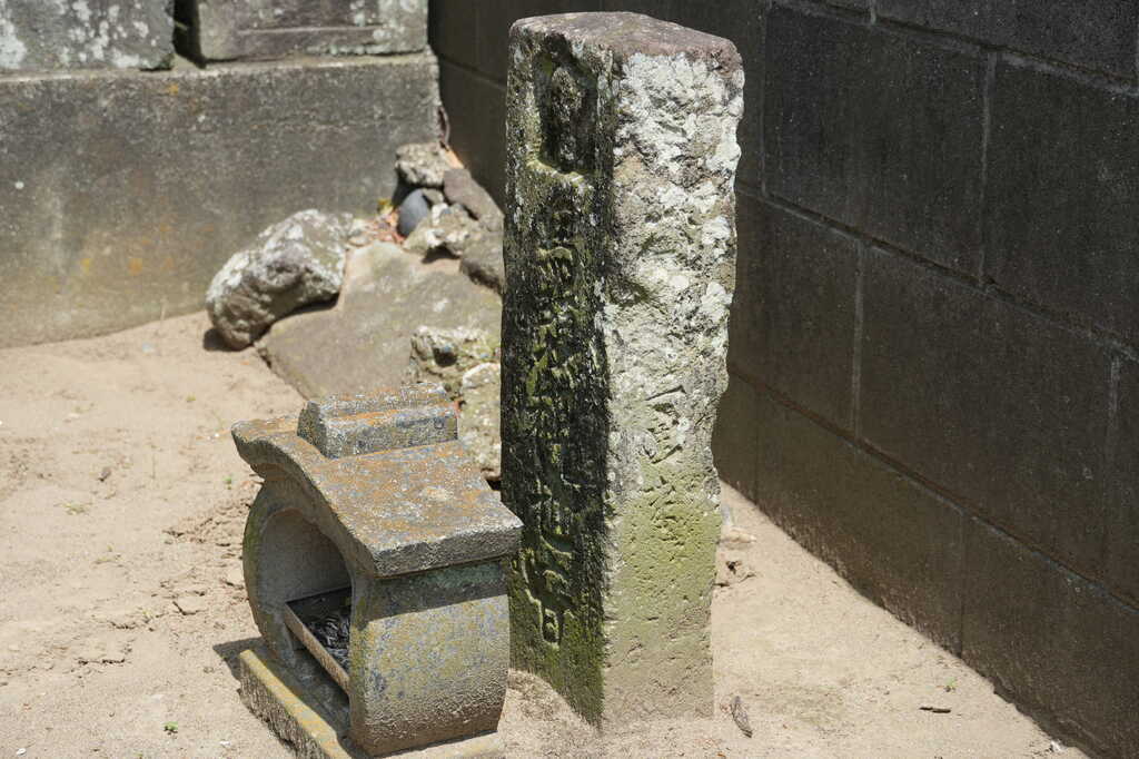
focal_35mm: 72
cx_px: 570
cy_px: 380
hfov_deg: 28.1
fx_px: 2277
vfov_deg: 18.9
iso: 100
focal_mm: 48
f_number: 6.3
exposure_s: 1/250
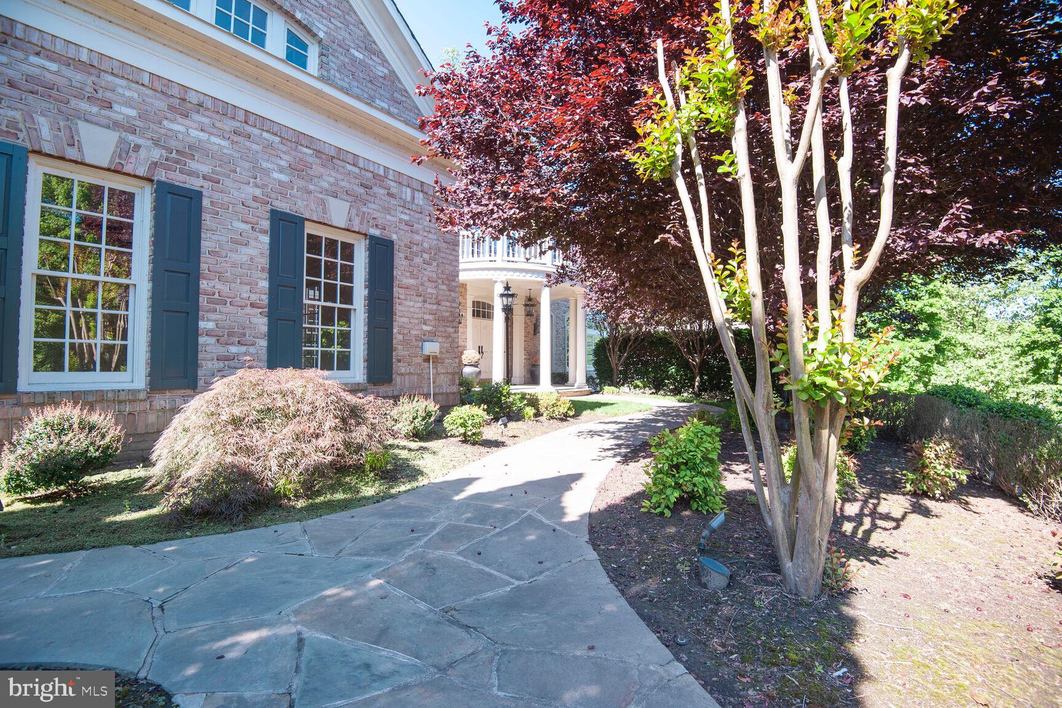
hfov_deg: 96.7
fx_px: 472
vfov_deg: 73.7
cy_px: 354
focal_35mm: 16
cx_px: 531
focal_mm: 16
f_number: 5.6
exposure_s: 1/200
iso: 200
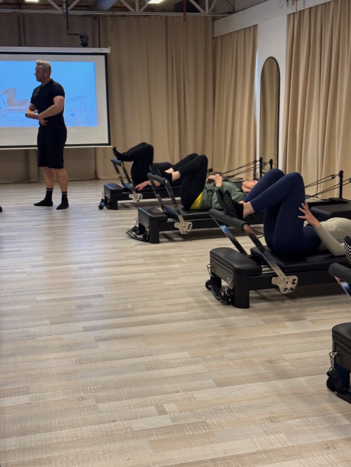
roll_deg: +2.6
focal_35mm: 48
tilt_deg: -9.4
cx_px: 176
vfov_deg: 39.7
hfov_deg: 30.3
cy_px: 234
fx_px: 649
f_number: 1.78
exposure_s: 1/60
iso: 200
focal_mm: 6.76
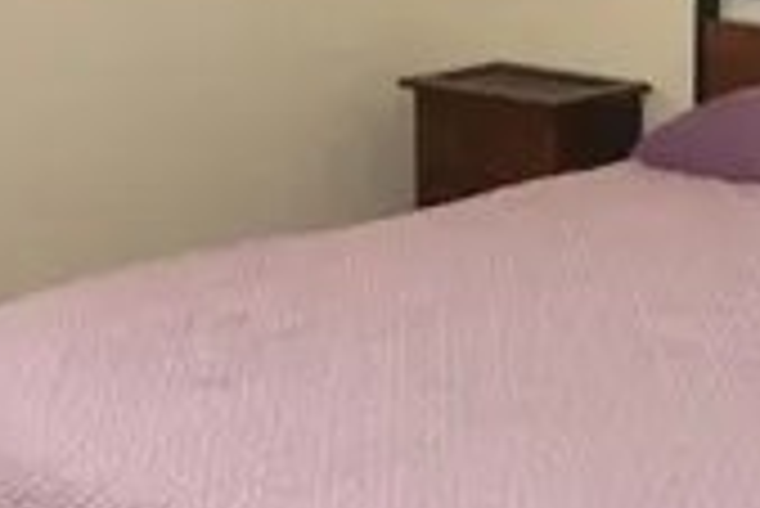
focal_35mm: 97
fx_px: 2049
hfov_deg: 20.9
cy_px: 29
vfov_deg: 14.0
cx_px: 522
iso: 800
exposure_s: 1/100
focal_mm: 16
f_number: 5
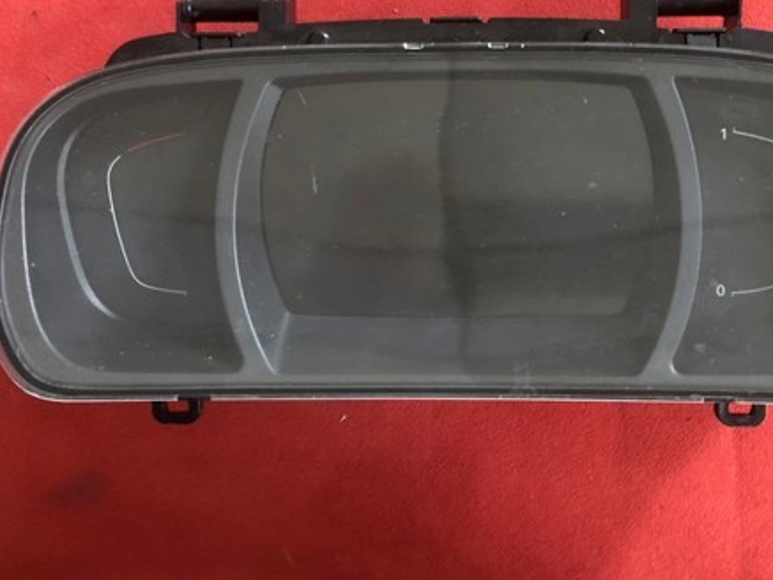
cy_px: 232
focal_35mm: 41
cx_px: 451
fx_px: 916
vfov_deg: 35.0
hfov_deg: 45.6
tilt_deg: -88.2
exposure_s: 1/4
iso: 80
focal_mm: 4
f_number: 1.8
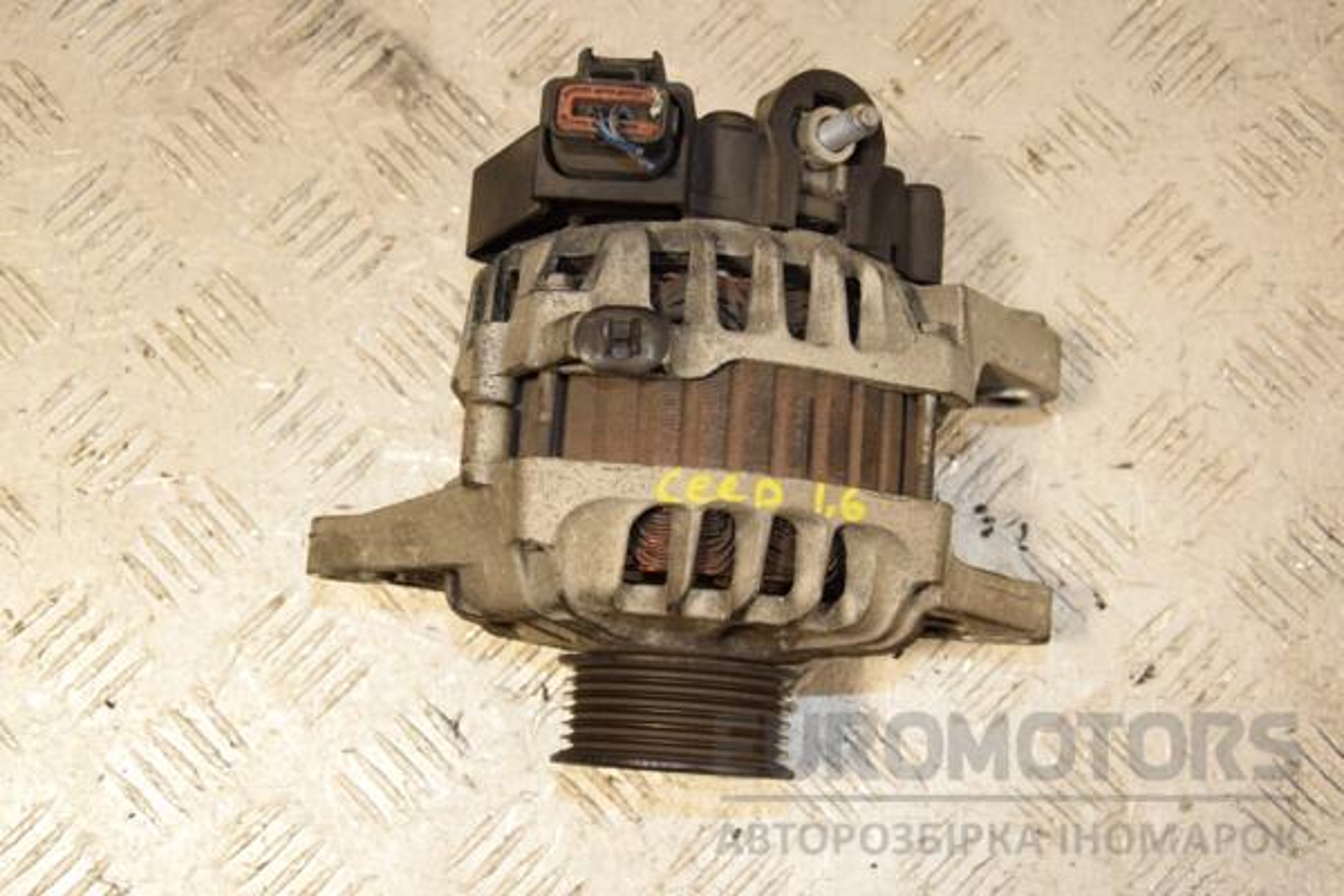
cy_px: 448
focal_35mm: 52
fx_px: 1960
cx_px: 672
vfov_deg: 25.8
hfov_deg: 37.9
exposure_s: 1/200
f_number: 8
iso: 800
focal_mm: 35
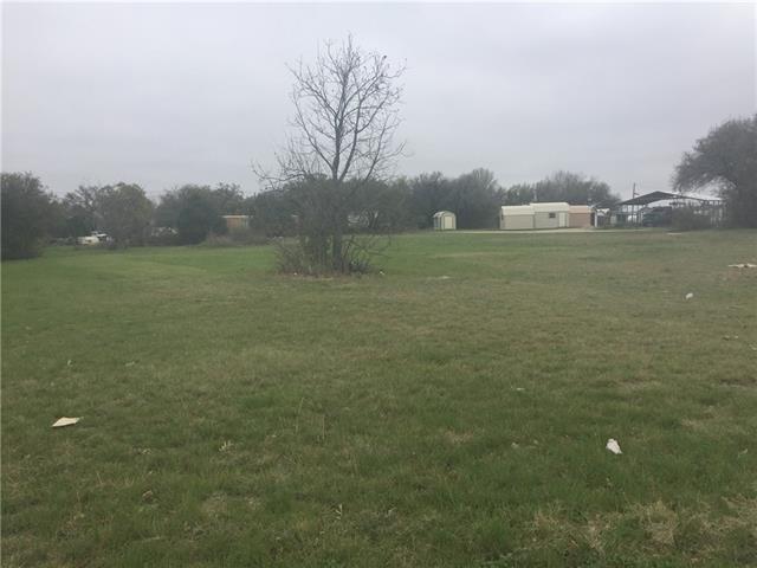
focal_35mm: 29
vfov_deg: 48.2
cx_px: 378
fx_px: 634
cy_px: 284
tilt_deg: -5.3
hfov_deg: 61.7
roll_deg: +1.3
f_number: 2.2
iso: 32
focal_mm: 4.15
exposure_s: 1/1319
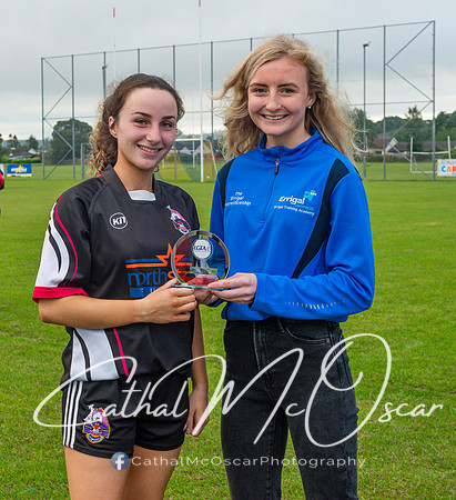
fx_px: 1070
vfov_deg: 26.3
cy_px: 232
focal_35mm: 68
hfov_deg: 24.0
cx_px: 174
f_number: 5
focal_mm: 48
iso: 1100
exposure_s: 1/100
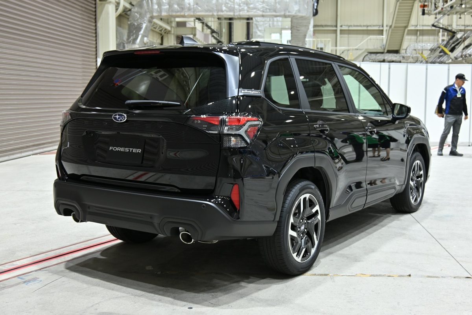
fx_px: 433
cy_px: 158
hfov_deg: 57.2
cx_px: 236
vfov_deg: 40.0
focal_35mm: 33
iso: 360
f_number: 4.2
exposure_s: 1/20
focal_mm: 33
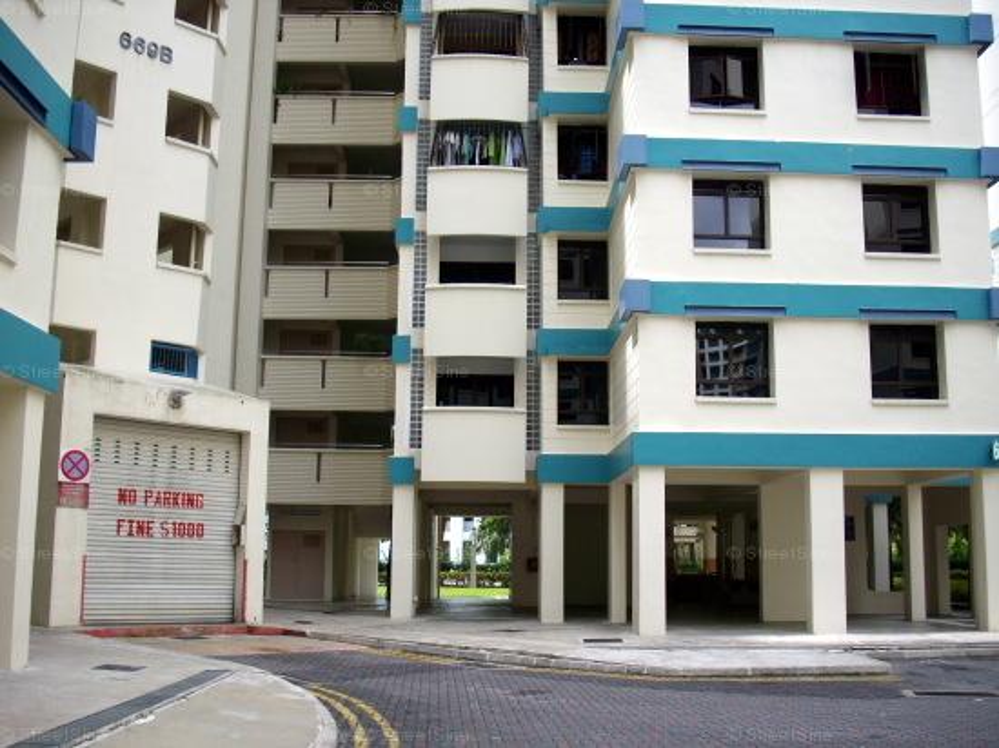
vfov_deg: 38.6
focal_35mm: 37
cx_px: 500
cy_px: 374
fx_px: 1067
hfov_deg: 50.2
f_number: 2.8
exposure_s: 1/400
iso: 80
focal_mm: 6.2
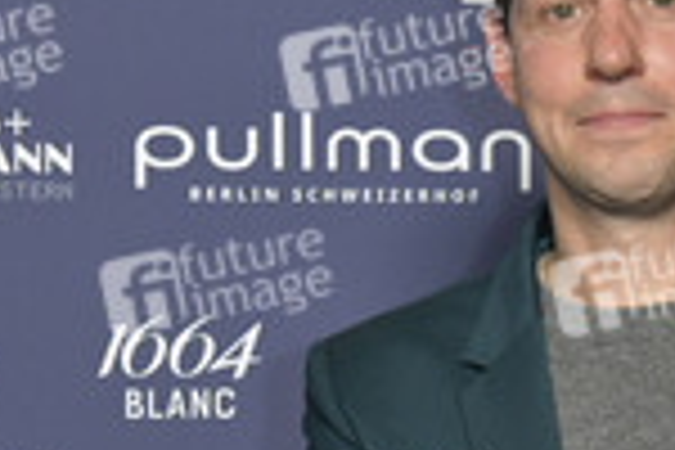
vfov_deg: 8.1
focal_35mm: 168
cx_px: 727
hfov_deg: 12.1
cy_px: 396
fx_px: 3150
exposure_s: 1/250
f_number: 6.3
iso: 2000
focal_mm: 56
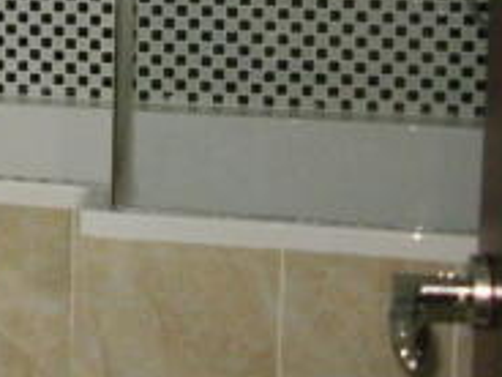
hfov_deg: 15.9
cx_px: -244
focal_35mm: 114
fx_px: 1653
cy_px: -72
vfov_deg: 12.7
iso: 400
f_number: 3.5
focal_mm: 6.3
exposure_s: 1/250
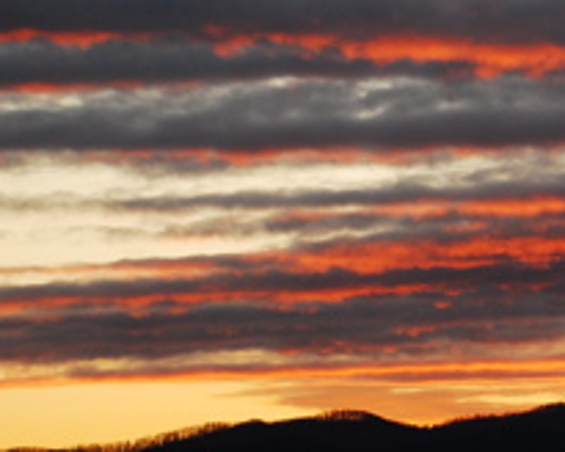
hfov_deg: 7.5
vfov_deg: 6.1
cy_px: 72
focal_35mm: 255
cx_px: 830
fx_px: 4264
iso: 400
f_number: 5.3
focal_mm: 58
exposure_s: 1/160
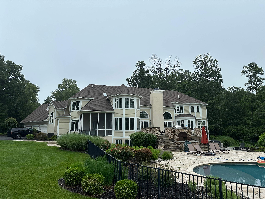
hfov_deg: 71.6
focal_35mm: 24
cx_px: 132
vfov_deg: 56.8
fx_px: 184
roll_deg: +0.8
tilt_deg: +9.9
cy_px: 100
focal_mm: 6.86
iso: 80
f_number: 1.78
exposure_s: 1/2660
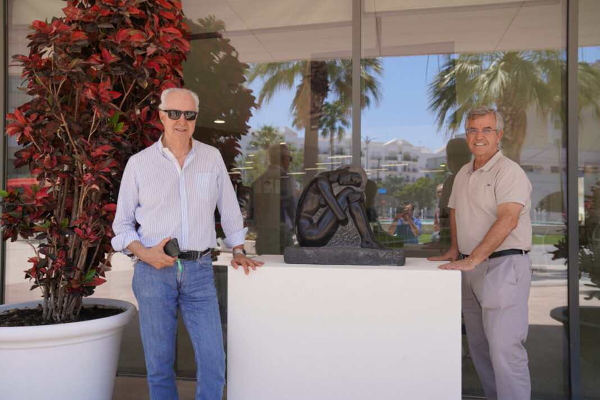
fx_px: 533
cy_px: 200
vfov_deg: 41.1
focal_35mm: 32
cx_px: 300
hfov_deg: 58.7
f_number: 4.5
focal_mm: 32
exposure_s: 1/320
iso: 100
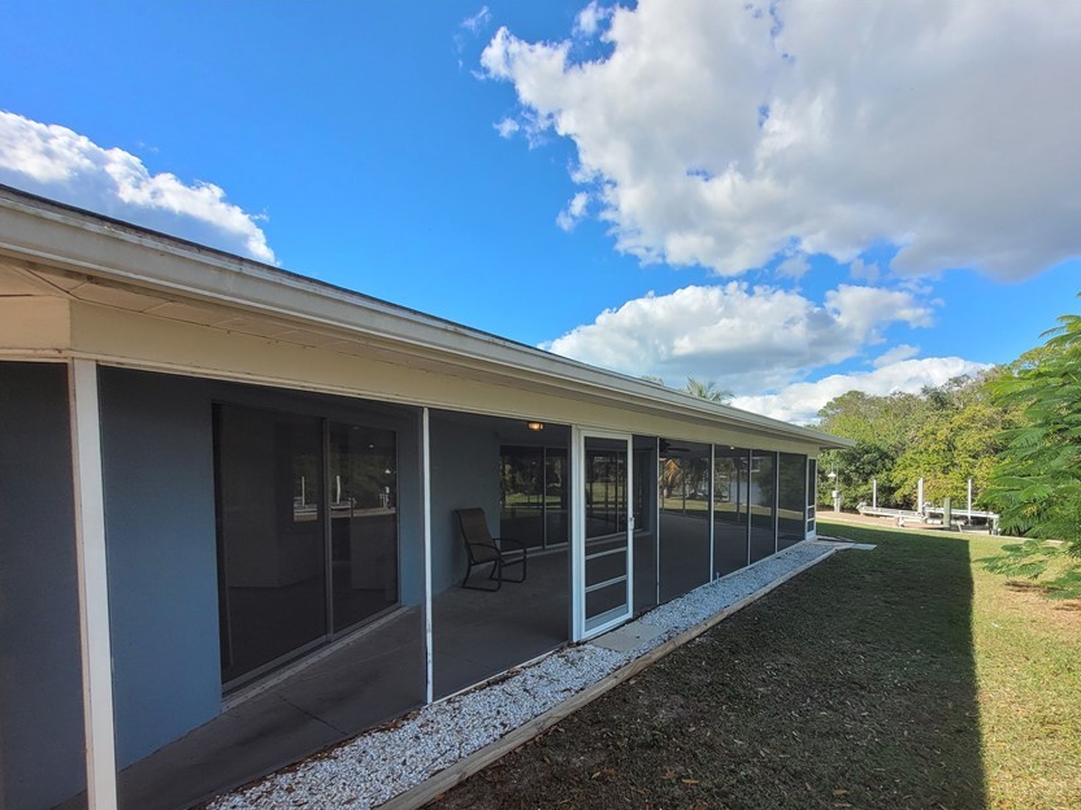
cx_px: 637
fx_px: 500
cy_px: 495
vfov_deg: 77.0
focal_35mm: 16
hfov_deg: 93.5
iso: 40
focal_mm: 1.74
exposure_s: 1/818
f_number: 2.2
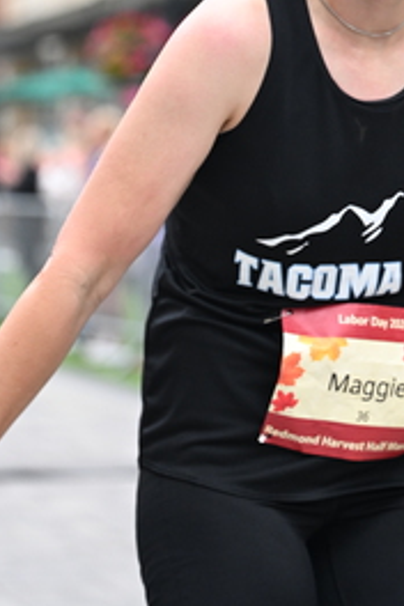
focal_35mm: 146
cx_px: 267
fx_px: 2457
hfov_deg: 9.4
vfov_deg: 14.0
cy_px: 140
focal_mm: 70
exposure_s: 1/800
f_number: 2.8
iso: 1600
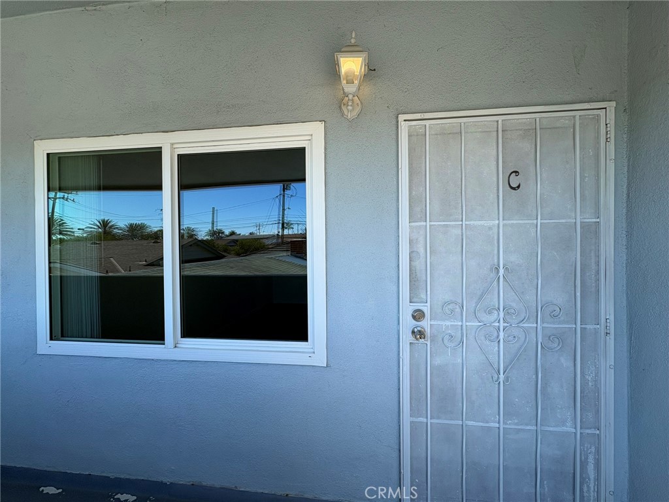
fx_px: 271
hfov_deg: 102.1
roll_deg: +0.7
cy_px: 251
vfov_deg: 85.7
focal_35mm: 14
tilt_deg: -0.3
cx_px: 334
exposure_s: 1/596
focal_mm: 2.22
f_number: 2.2
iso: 40
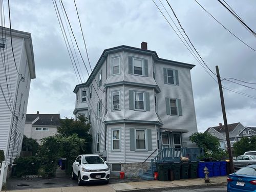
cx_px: 128
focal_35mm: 26
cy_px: 96
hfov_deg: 67.3
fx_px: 192
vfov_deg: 53.1
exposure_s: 1/8696
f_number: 1.5
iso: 50
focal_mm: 5.7
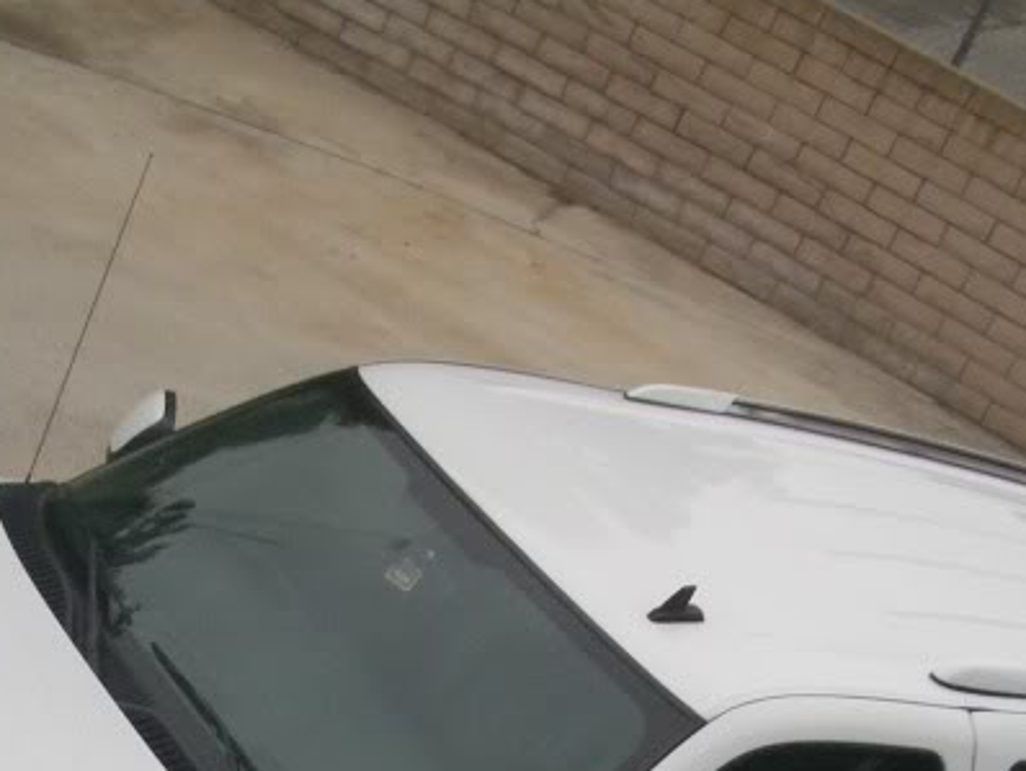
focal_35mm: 90
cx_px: 423
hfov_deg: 21.7
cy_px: 962
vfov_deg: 15.7
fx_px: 2669
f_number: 4.3
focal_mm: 5.8
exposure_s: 1/320
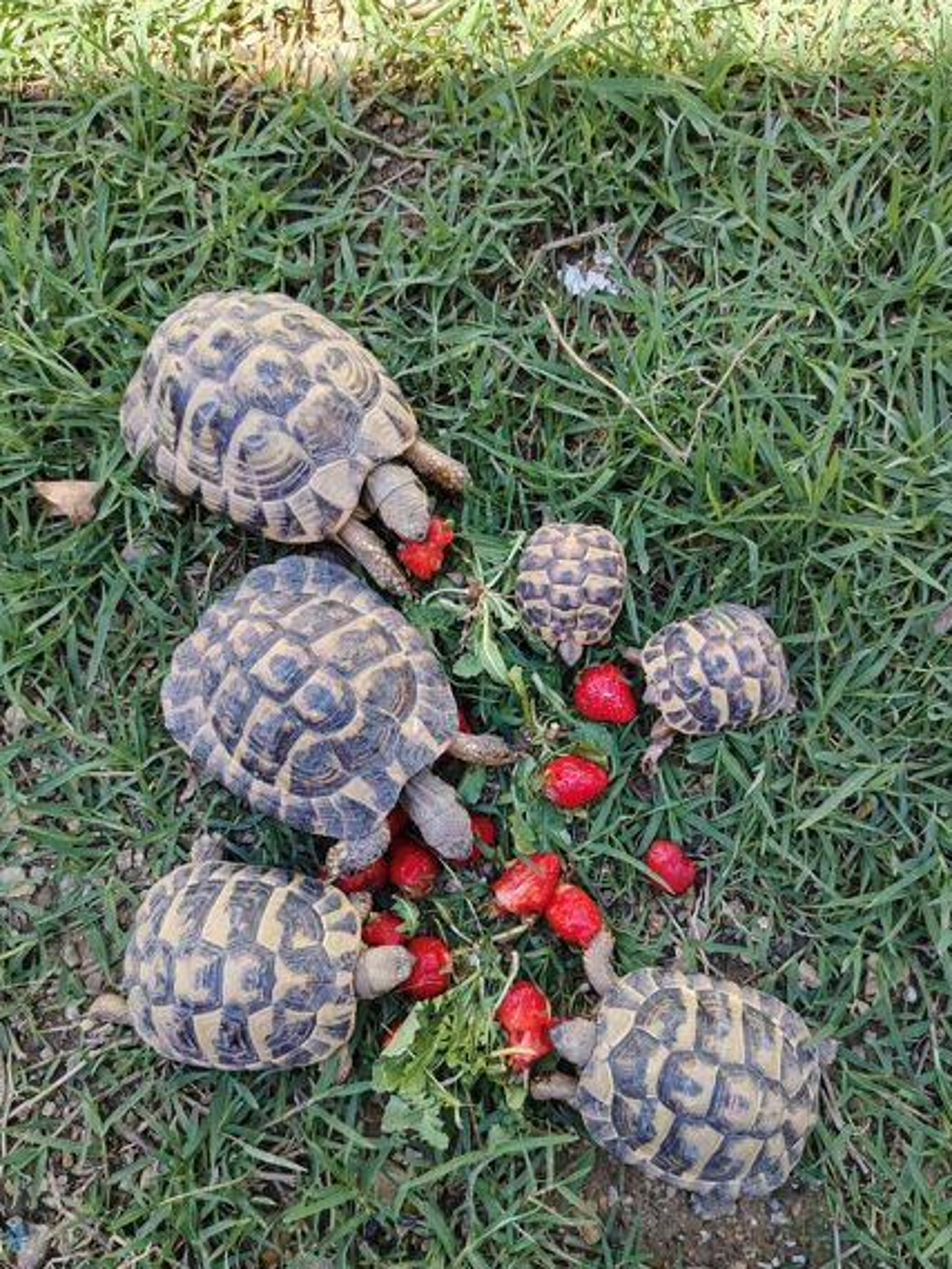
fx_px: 990
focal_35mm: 27
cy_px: 671
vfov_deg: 65.3
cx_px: 499
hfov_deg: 51.4
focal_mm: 5.25
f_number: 1.75
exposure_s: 1/193
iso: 100
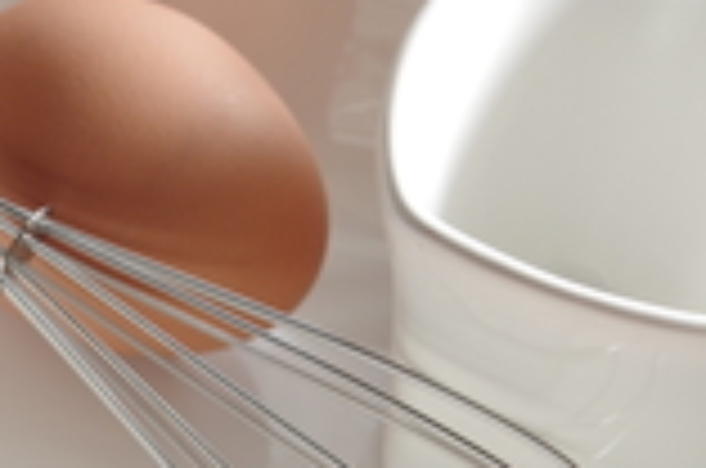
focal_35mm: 187
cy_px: 421
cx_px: -94
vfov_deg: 7.3
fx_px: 3660
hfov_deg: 10.9
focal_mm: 31
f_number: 5.6
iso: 200
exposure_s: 1/80
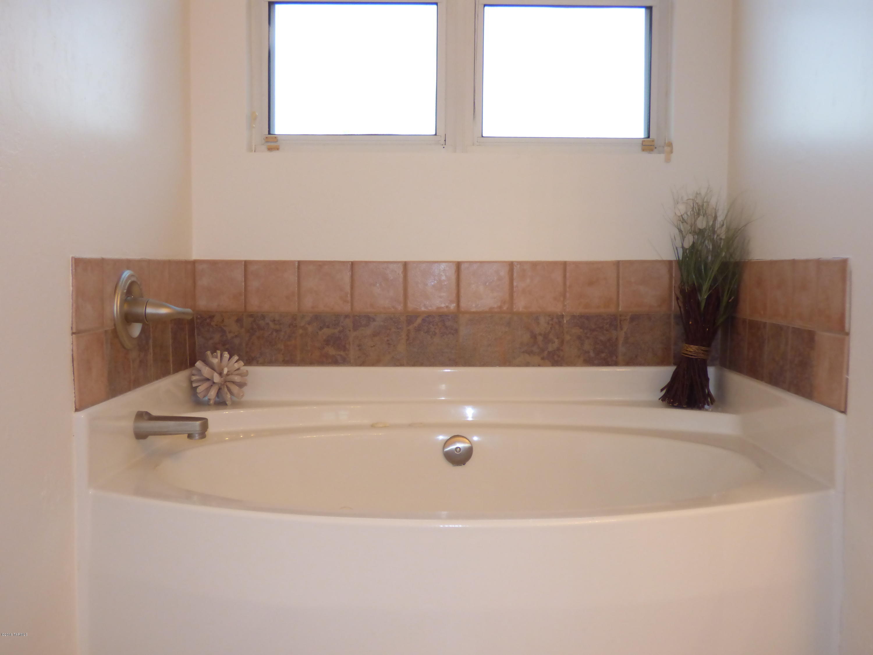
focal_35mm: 36
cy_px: 328
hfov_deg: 51.4
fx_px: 908
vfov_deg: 39.7
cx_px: 436
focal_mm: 6.47
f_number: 3.5
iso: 400
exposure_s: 1/60
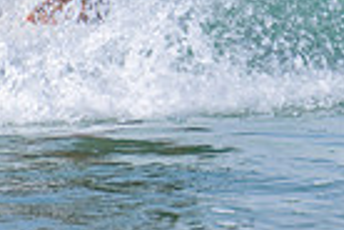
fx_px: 40847
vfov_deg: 0.3
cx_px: 32
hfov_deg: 0.5
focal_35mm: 4275
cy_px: -164
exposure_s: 1/250
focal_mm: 800
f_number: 11
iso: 125
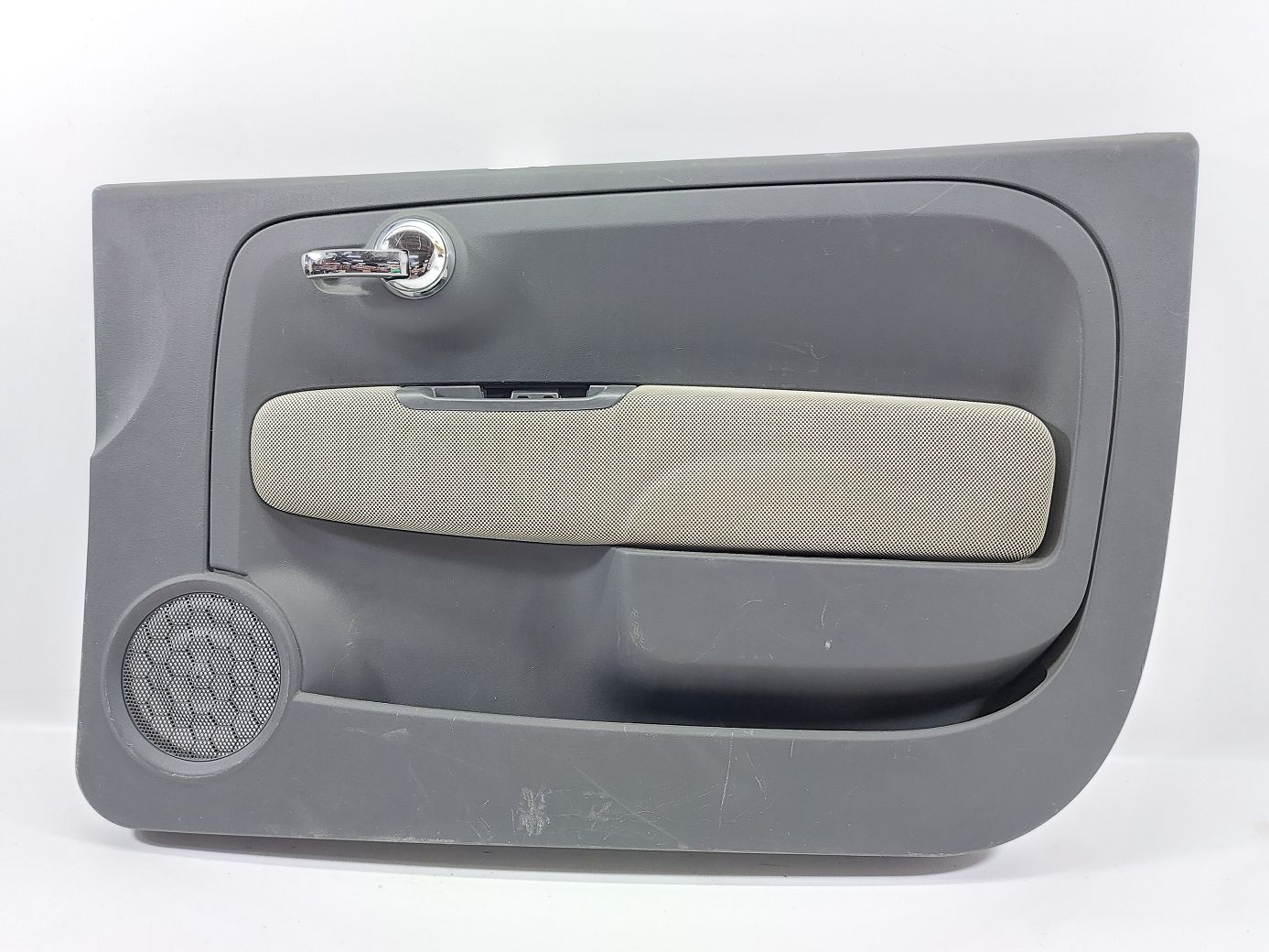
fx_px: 880
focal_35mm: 24
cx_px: 634
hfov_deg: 71.6
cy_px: 476
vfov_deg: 56.8
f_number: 1.8
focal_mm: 5.23
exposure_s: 1/50
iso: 250
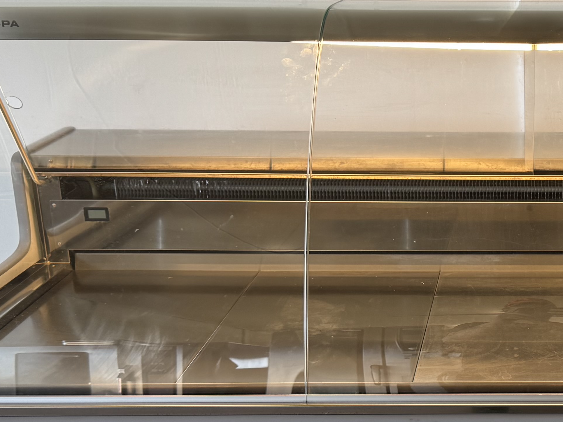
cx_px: 544
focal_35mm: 71
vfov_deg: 20.6
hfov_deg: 26.2
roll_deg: +2.4
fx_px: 1155
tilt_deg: -19.5
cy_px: 307
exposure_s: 1/100
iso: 50
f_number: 1.78
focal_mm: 6.76
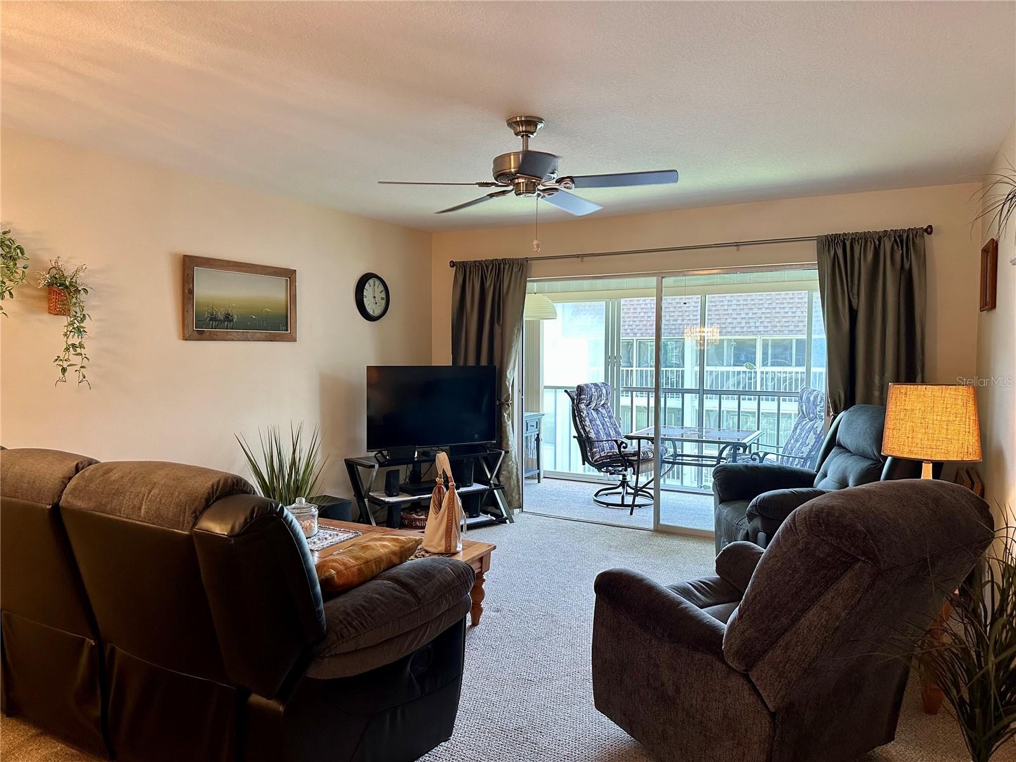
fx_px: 704
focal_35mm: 24
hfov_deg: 71.6
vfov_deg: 56.8
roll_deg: +0.1
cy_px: 381
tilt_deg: -2.2
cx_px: 508
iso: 200
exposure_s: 1/120
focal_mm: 6.86
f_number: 1.78
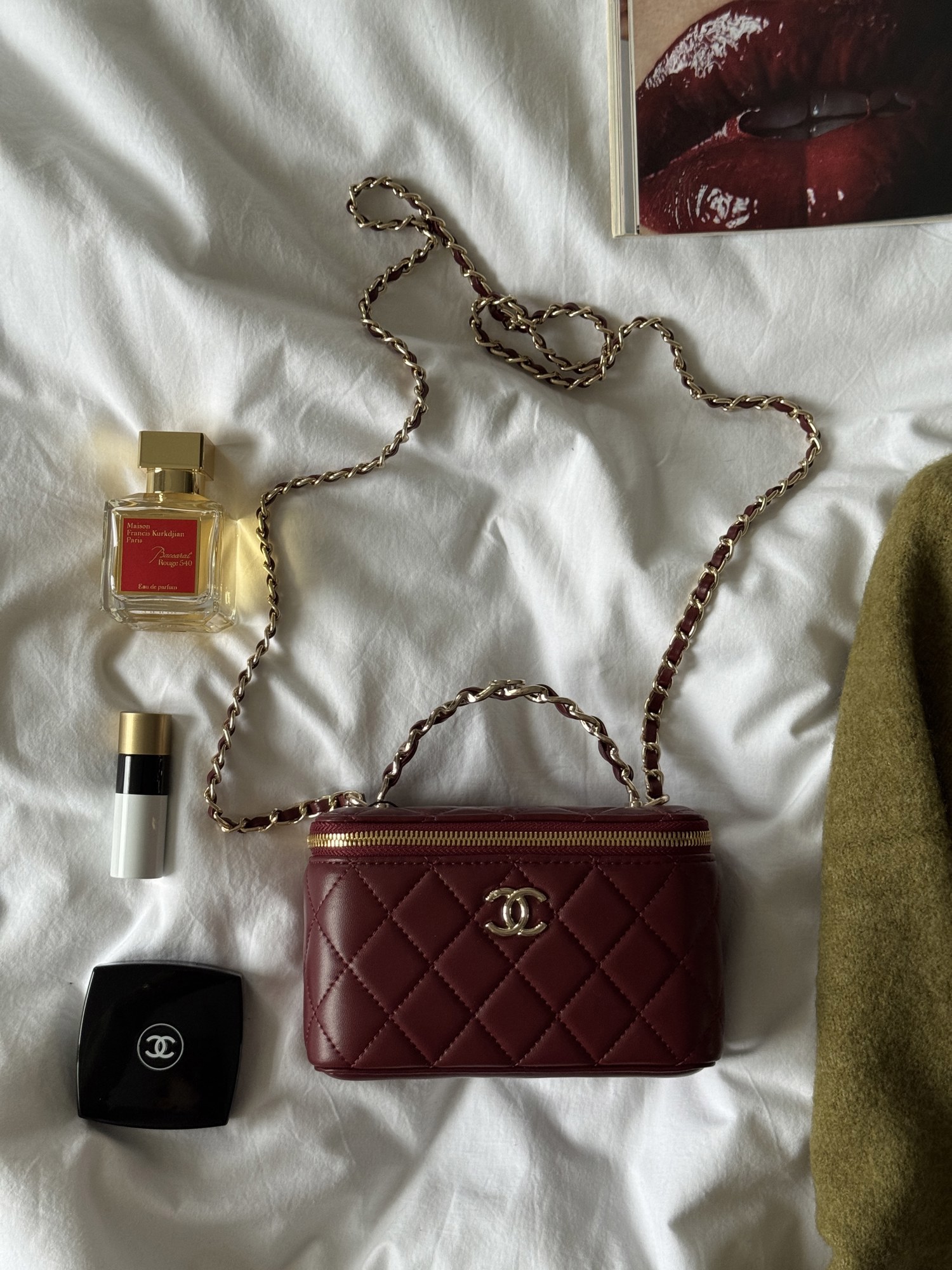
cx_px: 476
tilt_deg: -88.6
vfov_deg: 39.7
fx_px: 1760
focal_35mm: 48
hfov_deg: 30.3
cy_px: 635
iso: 125
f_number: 1.78
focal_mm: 6.76
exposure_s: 1/60
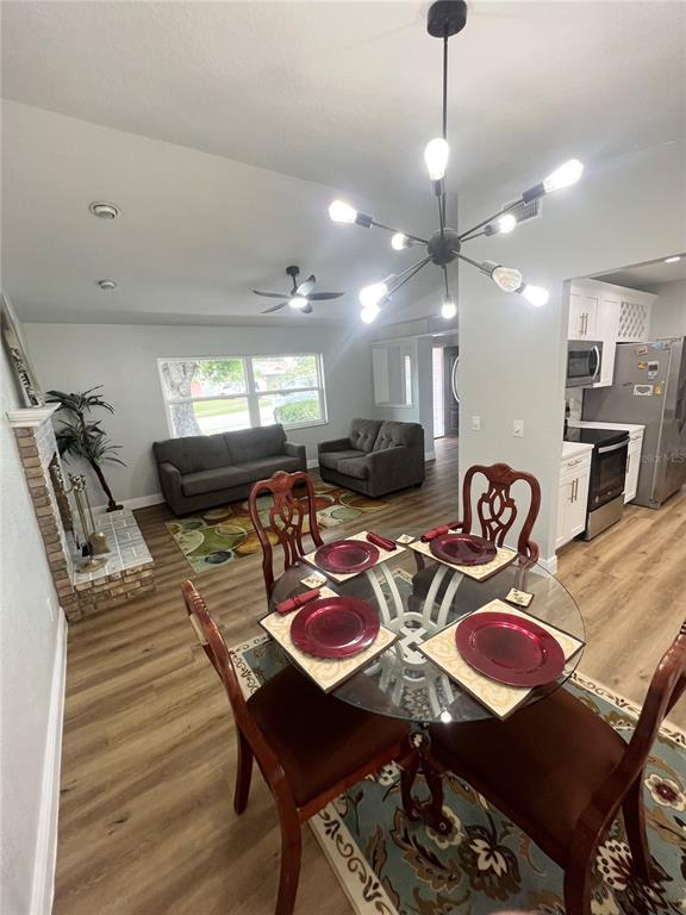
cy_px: 458
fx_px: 344
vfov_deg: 106.2
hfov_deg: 89.9
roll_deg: +3.7
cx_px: 343
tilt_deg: -10.8
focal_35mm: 13
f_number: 1.8
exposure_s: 1/120
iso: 160
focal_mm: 1.57
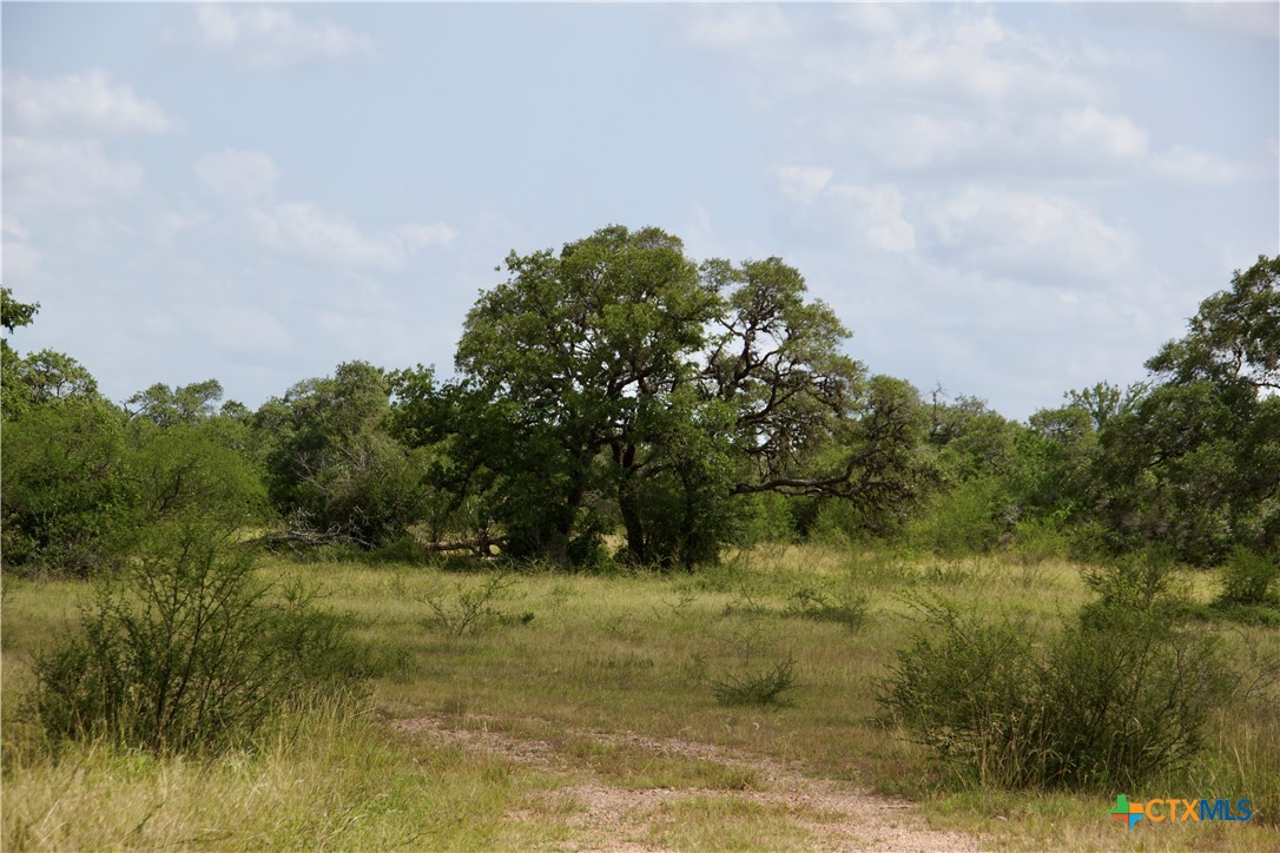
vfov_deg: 10.2
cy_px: 426
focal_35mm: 135
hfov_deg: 15.2
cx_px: 640
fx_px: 4800
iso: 100
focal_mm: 90
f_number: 8
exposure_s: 1/400
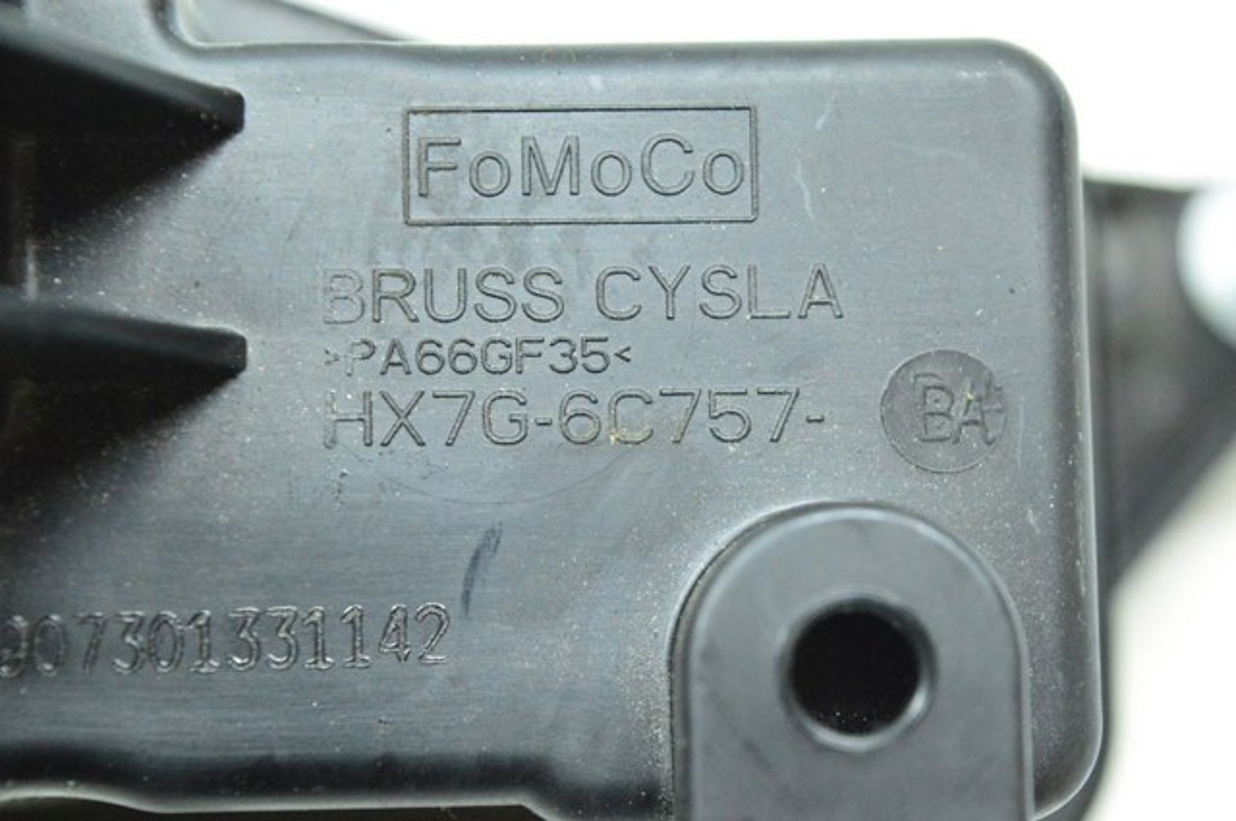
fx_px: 2829
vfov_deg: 16.5
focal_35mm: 82
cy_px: 410
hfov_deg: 24.6
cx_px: 618
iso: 6400
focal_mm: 55
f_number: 6.3
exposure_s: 1/60
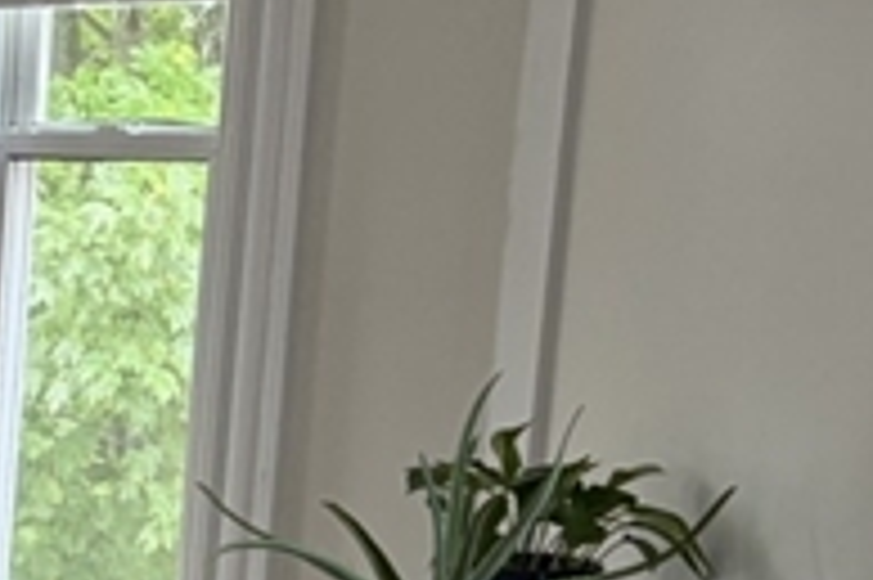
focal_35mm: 143
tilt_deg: -8.4
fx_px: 3465
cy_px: 665
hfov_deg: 12.1
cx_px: -1076
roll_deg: -1.2
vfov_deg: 9.5
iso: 125
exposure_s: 1/65
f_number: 1.6
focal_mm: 5.96
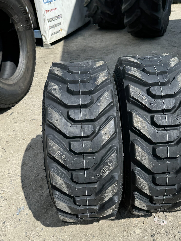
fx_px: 216
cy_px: 141
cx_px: 105
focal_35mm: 31
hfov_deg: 45.3
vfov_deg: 58.0
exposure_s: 1/3247
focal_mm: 6.76
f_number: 1.78
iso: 80
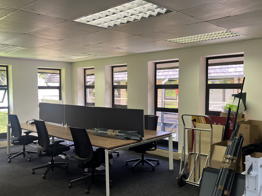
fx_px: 257
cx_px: 143
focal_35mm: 34
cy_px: 105
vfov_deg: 41.8
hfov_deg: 53.9
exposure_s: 1/100
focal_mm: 5.1
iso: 125
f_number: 1.6
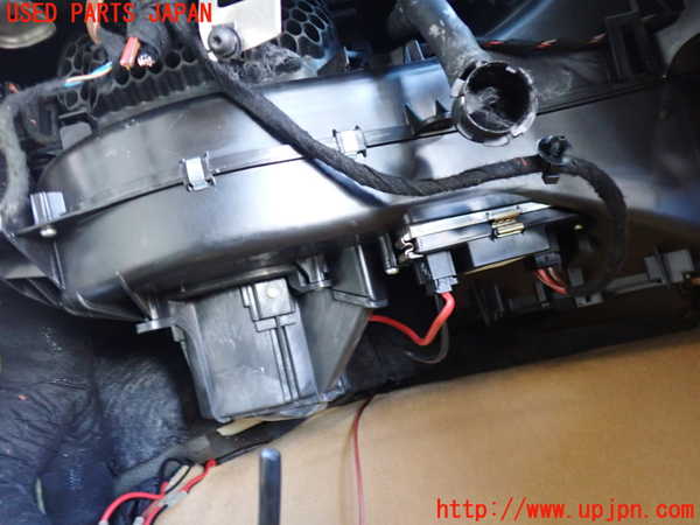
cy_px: 262
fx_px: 607
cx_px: 350
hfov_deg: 60.0
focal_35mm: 30
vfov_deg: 46.8
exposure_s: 1/25
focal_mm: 5.4
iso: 800
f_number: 2.3
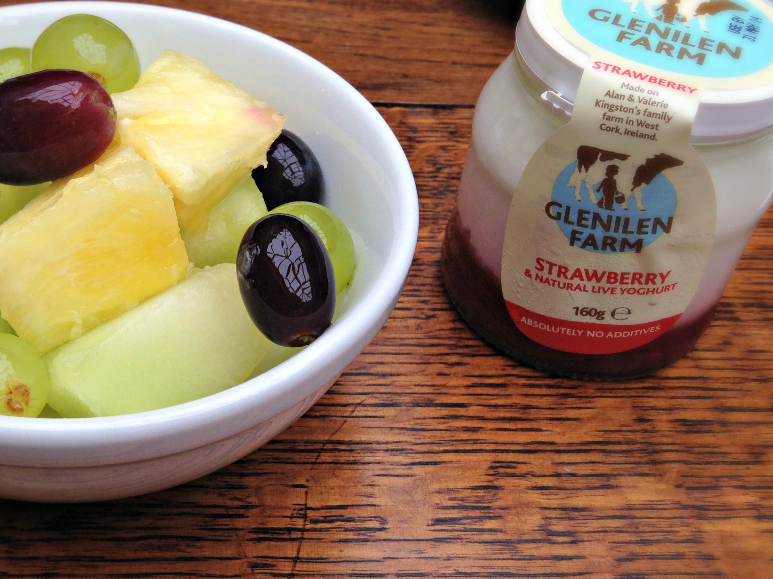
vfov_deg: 31.5
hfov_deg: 40.8
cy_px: 306
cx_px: 275
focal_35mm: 46
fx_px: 1027
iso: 50
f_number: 2.4
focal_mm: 4.12
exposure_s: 1/120
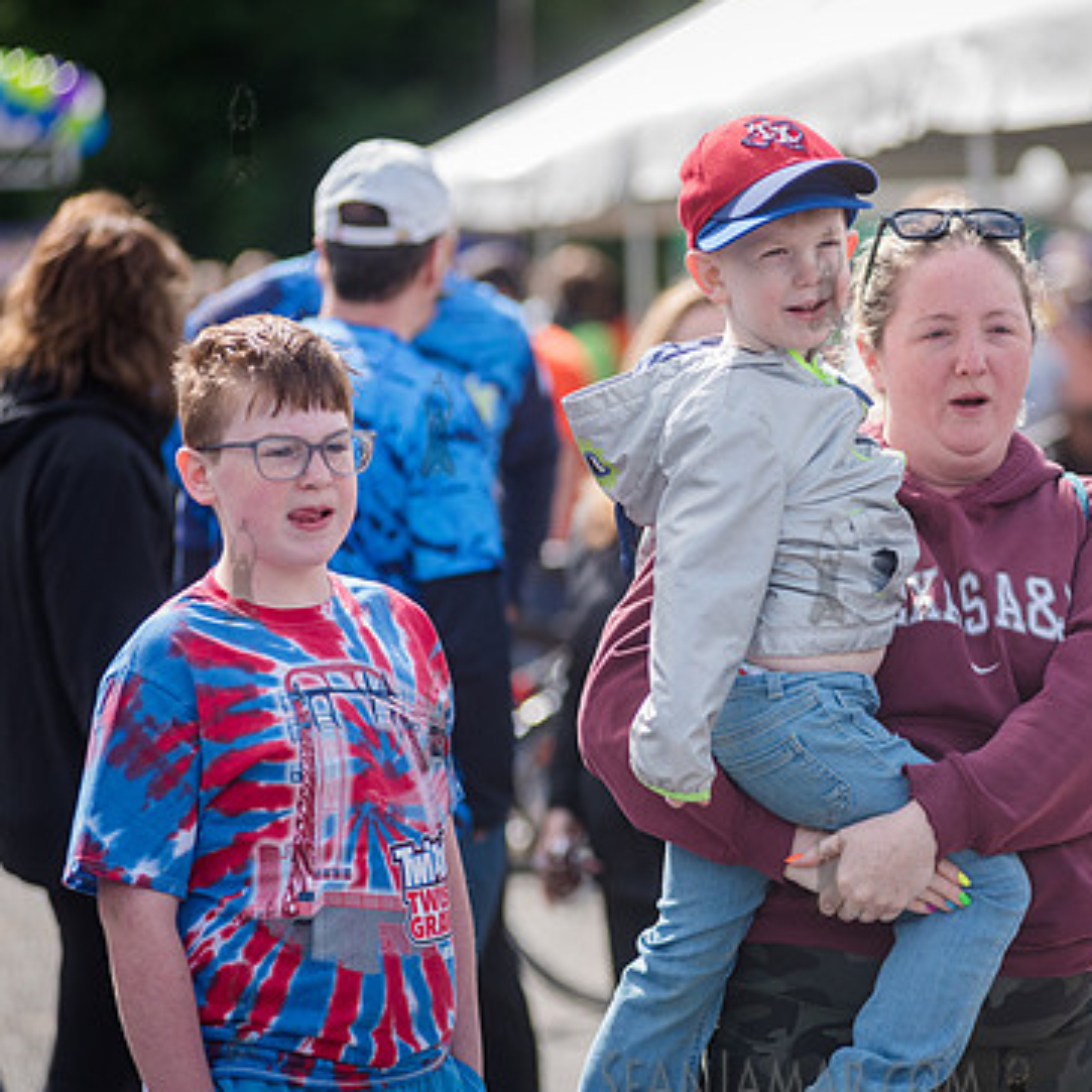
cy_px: 570
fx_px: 7067
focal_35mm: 198
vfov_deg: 8.8
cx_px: 826
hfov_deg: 8.8
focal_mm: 145
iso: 200
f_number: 3.5
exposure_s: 1/800
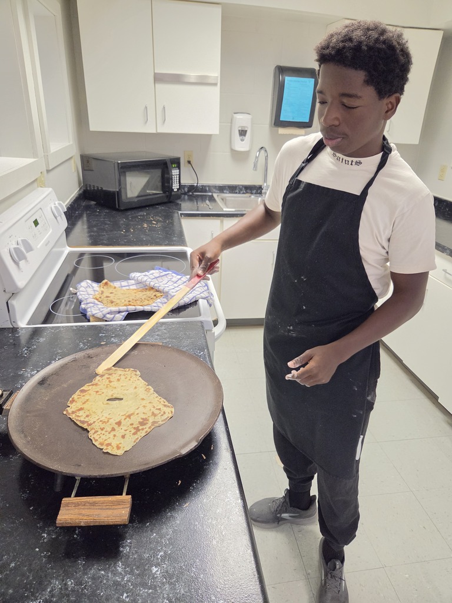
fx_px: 400
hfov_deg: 58.9
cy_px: 302
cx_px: 226
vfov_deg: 73.9
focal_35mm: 23
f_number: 1.8
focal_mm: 5.4
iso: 800
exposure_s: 1/120
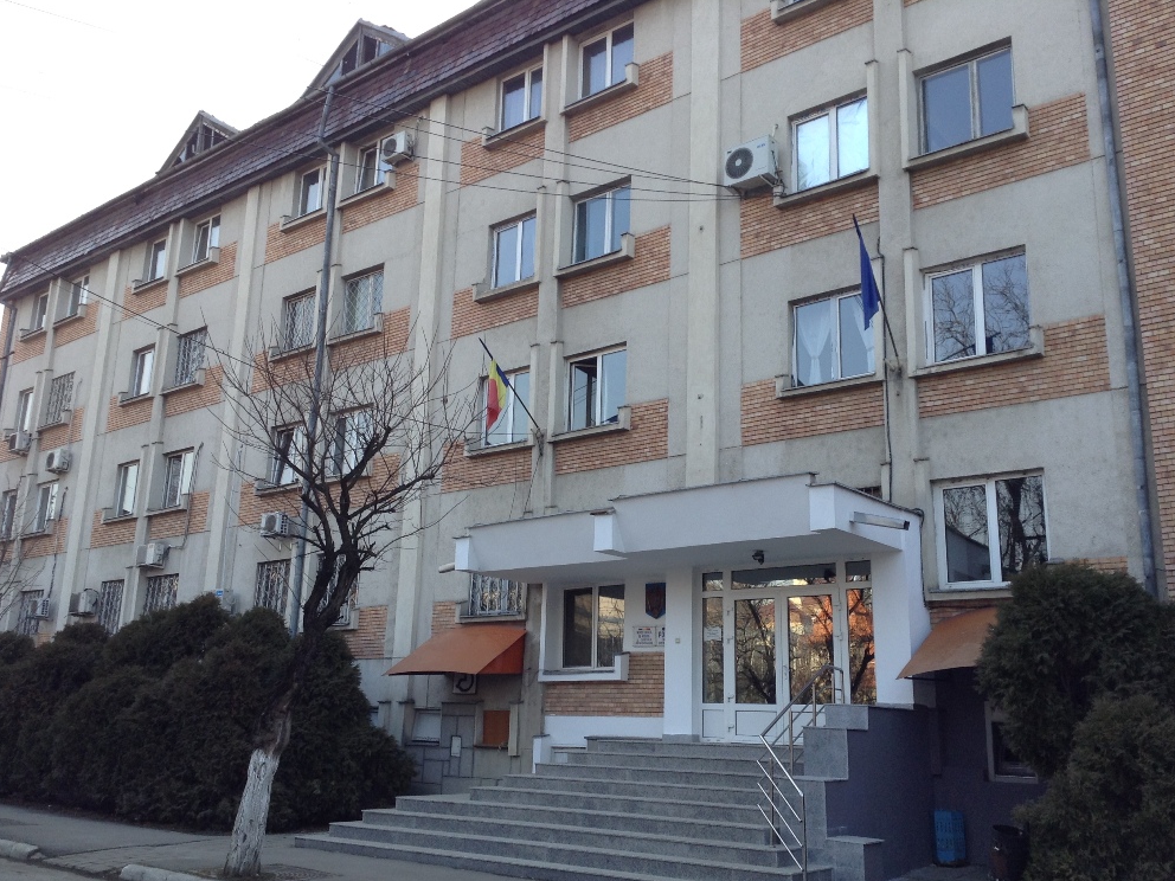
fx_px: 1154
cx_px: 586
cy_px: 448
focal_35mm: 34
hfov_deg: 54.0
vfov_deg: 41.8
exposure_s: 1/158
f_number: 2.4
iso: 25
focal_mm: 3.3
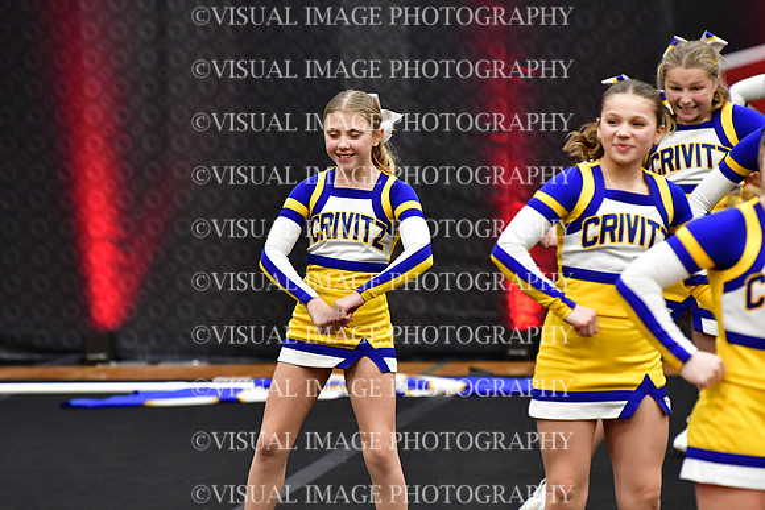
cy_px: 255
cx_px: 382
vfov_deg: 4.6
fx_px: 6376
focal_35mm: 300
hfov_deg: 6.9
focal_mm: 200
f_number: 3.5
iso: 5000
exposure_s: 1/500
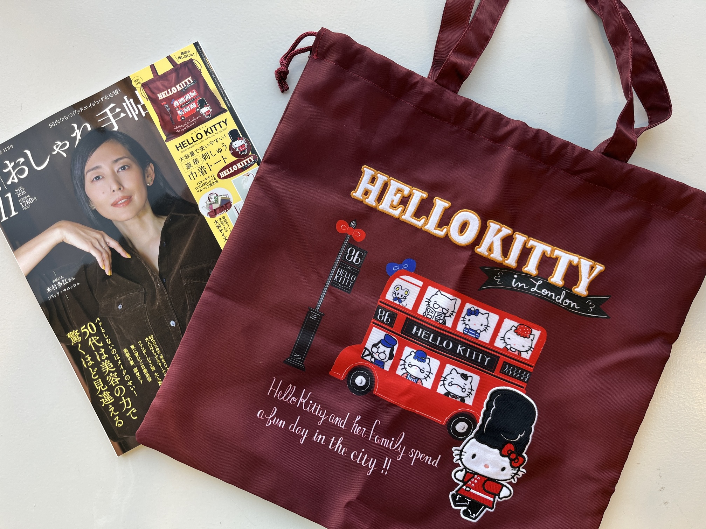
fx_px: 530
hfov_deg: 67.3
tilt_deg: -88.5
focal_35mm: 26
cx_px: 353
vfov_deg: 53.1
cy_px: 264
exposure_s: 1/100
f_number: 1.6
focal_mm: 5.1
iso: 32
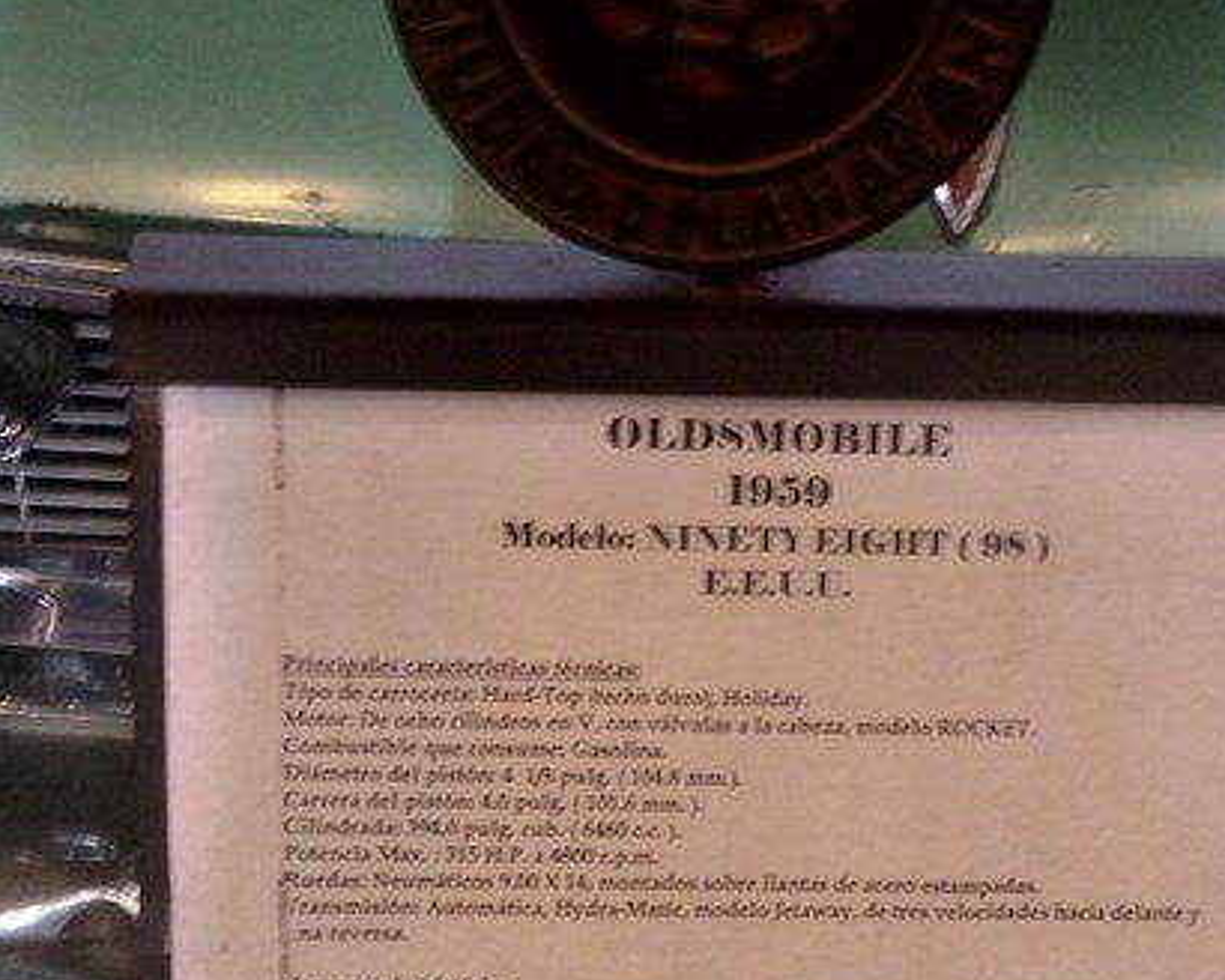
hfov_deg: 30.9
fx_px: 2212
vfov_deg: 24.3
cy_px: 863
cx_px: 711
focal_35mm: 61
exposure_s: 1/3
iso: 160
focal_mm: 5.8
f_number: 3.5
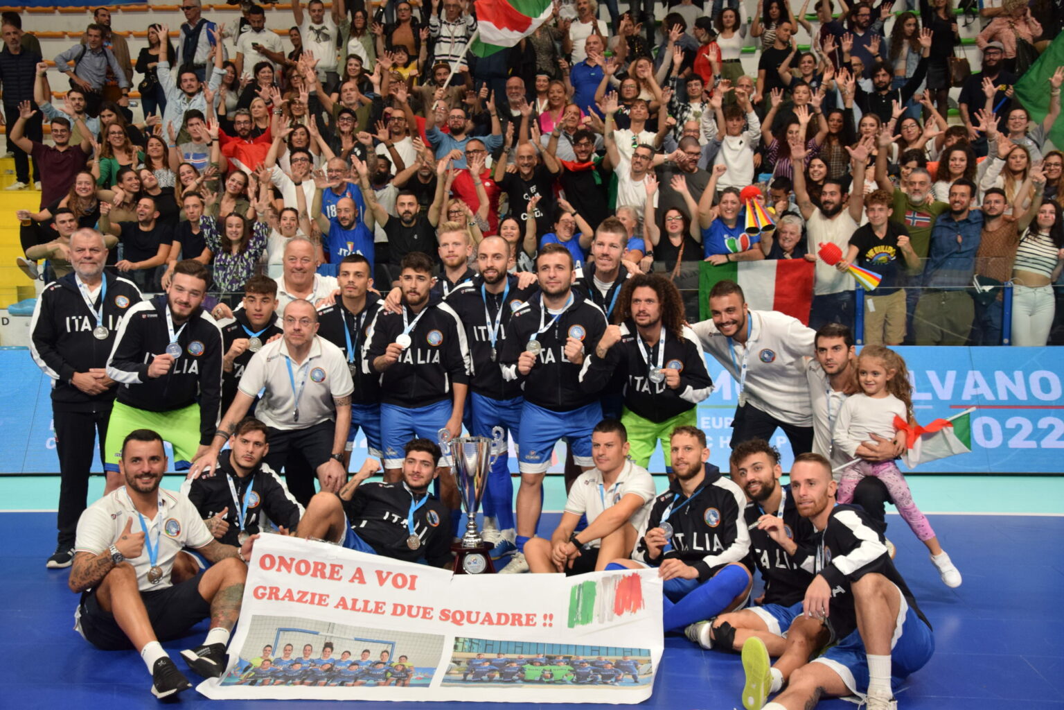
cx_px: 532
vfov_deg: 34.2
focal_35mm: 39
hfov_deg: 49.6
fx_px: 1153
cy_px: 355
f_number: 5
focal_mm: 26
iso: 800
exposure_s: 1/160
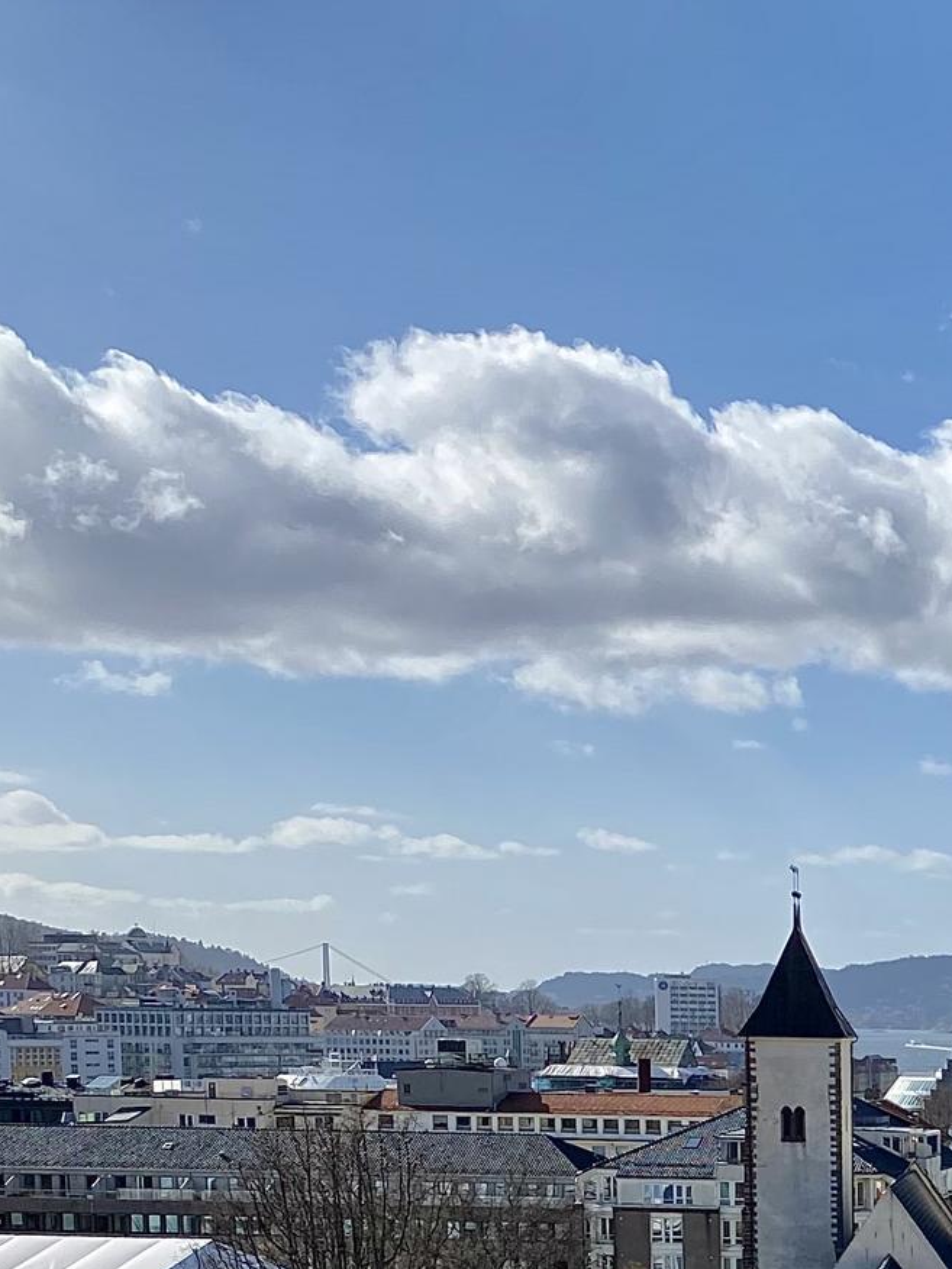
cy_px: 1401
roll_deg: -0.6
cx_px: 1248
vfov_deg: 24.0
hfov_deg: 18.1
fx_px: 2787
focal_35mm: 76
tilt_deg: -8.4
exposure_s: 1/3497
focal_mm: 4.25
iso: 32
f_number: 1.8
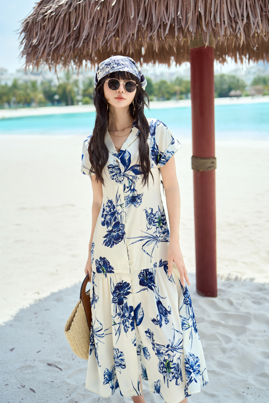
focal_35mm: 40
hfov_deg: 33.4
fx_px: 448
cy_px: 202
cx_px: 134
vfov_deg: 48.5
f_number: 2.5
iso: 100
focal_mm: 40
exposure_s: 1/1250
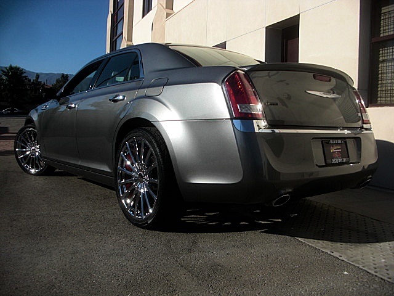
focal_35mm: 36
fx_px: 410
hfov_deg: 51.4
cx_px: 197
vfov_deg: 39.7
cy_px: 148
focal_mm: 6.3
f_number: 7.9
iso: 50
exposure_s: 1/160
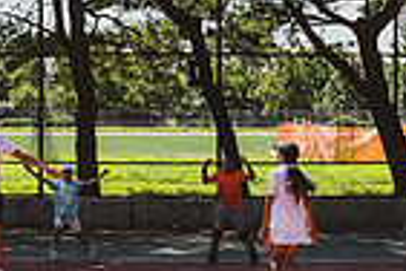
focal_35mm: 107
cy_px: 117
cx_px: 40
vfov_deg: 12.8
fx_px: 1207
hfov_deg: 18.8
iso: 200
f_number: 3.5
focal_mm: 24
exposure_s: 1/1600
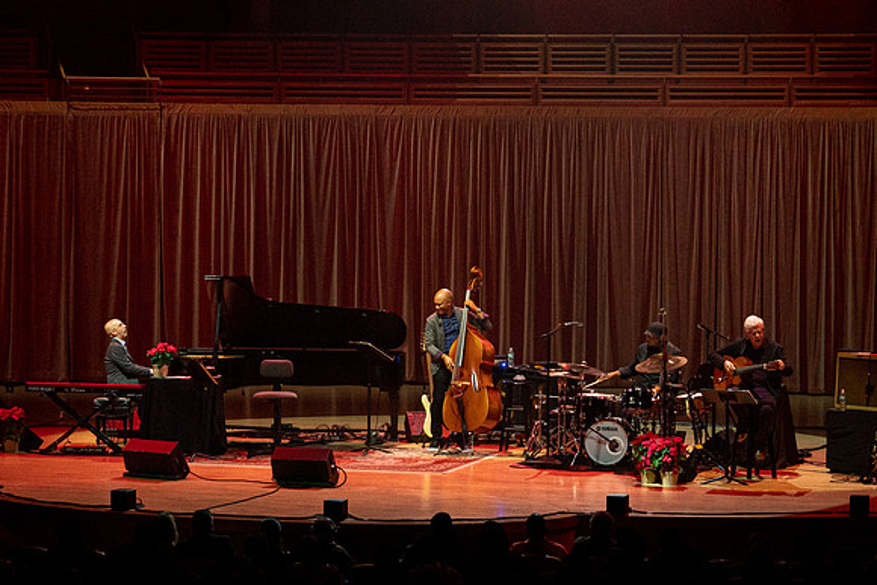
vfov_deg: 11.9
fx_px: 2796
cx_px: 461
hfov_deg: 17.8
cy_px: 194
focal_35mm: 115
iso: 2500
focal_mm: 70
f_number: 5.6
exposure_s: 1/250
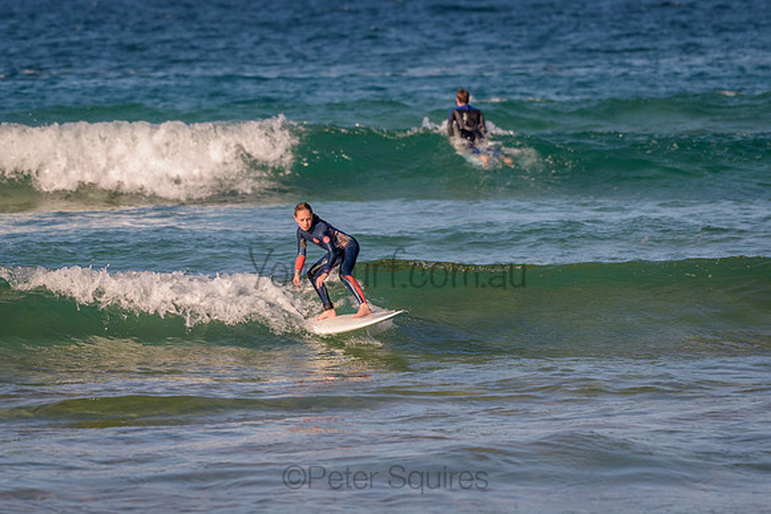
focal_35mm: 356
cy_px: 229
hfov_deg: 5.8
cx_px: 340
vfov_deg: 3.9
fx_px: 7620
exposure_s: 1/2000
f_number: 5.6
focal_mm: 290
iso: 200
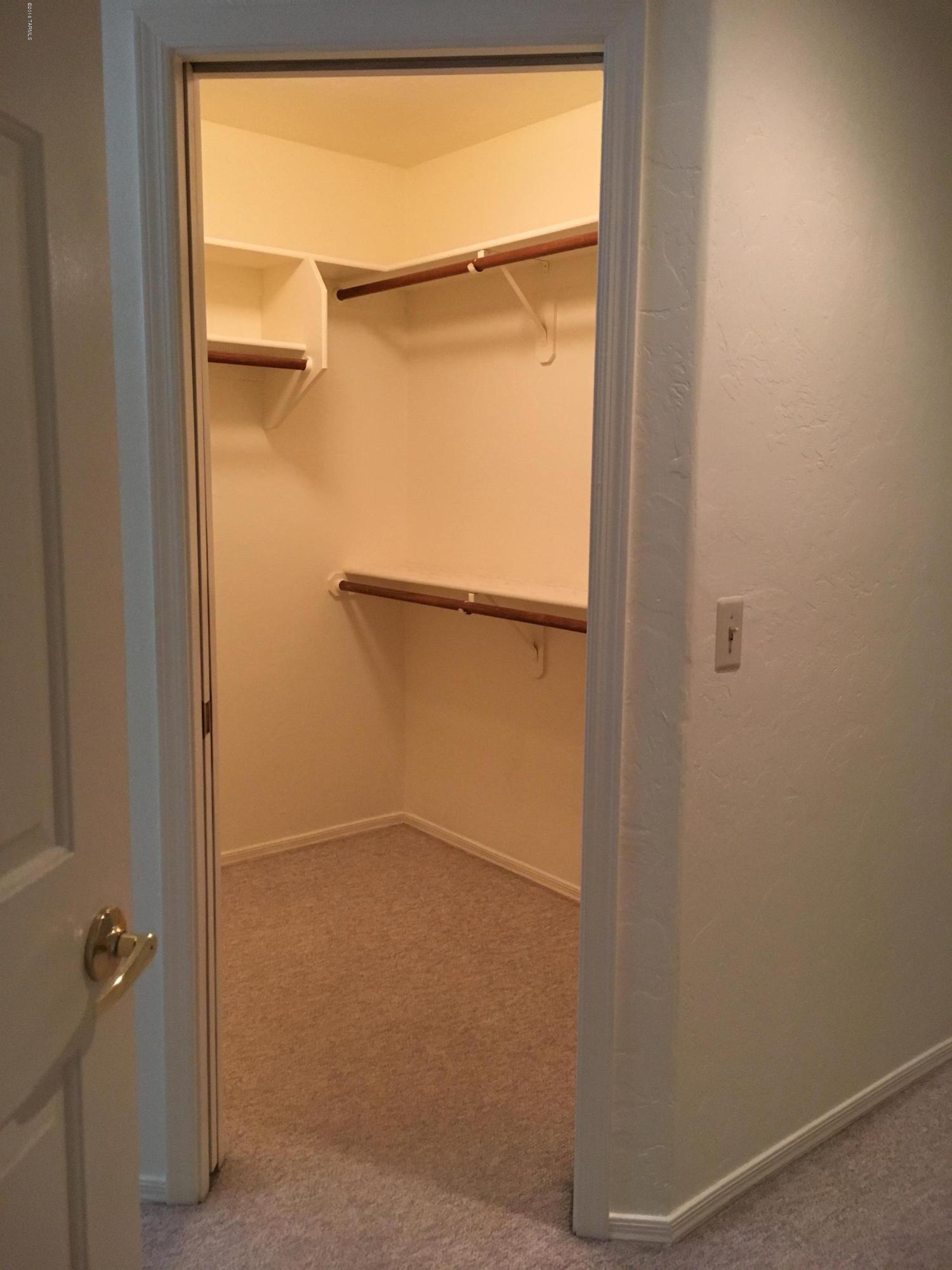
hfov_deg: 48.2
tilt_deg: -12.2
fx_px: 1063
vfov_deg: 61.7
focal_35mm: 29
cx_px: 476
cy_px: 635
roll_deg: -0.8
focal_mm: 4.15
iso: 160
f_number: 2.2
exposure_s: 1/30
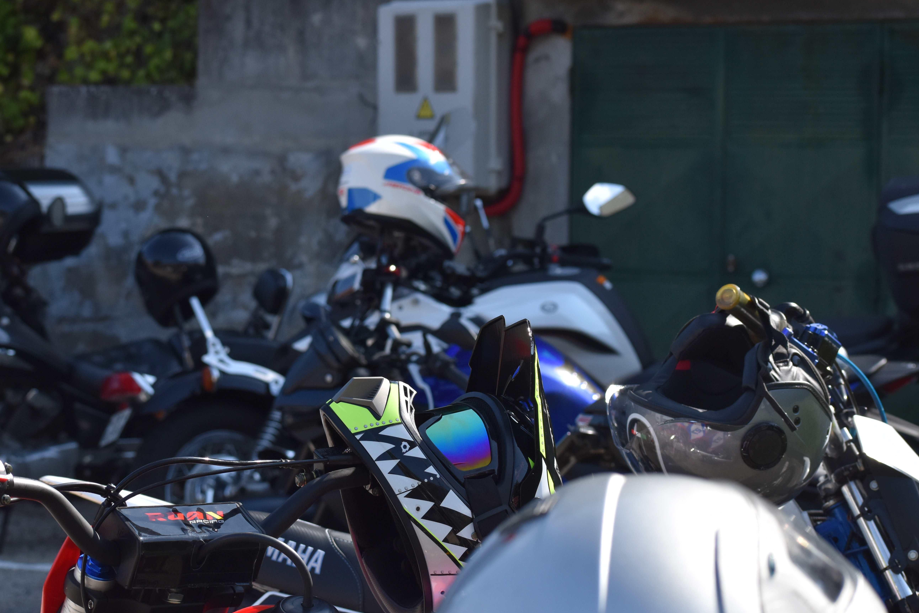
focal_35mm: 122
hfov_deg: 16.8
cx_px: 400
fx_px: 3114
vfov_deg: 11.2
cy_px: 348
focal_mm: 70
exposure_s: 1/1600
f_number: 6.3
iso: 400
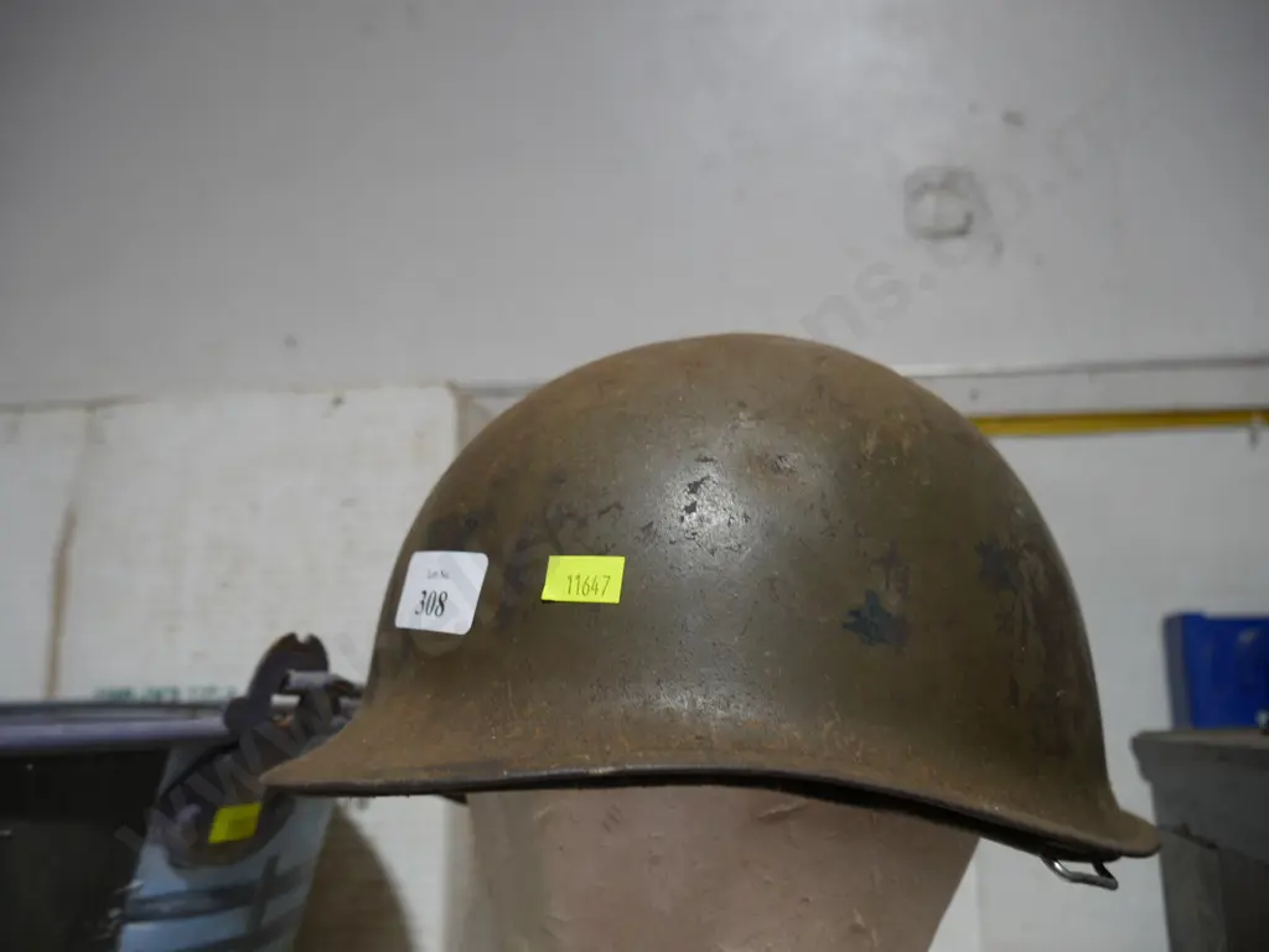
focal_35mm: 28
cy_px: 476
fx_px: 1026
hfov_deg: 63.4
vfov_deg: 49.7
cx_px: 634
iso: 250
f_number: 3.5
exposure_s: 1/60
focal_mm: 14
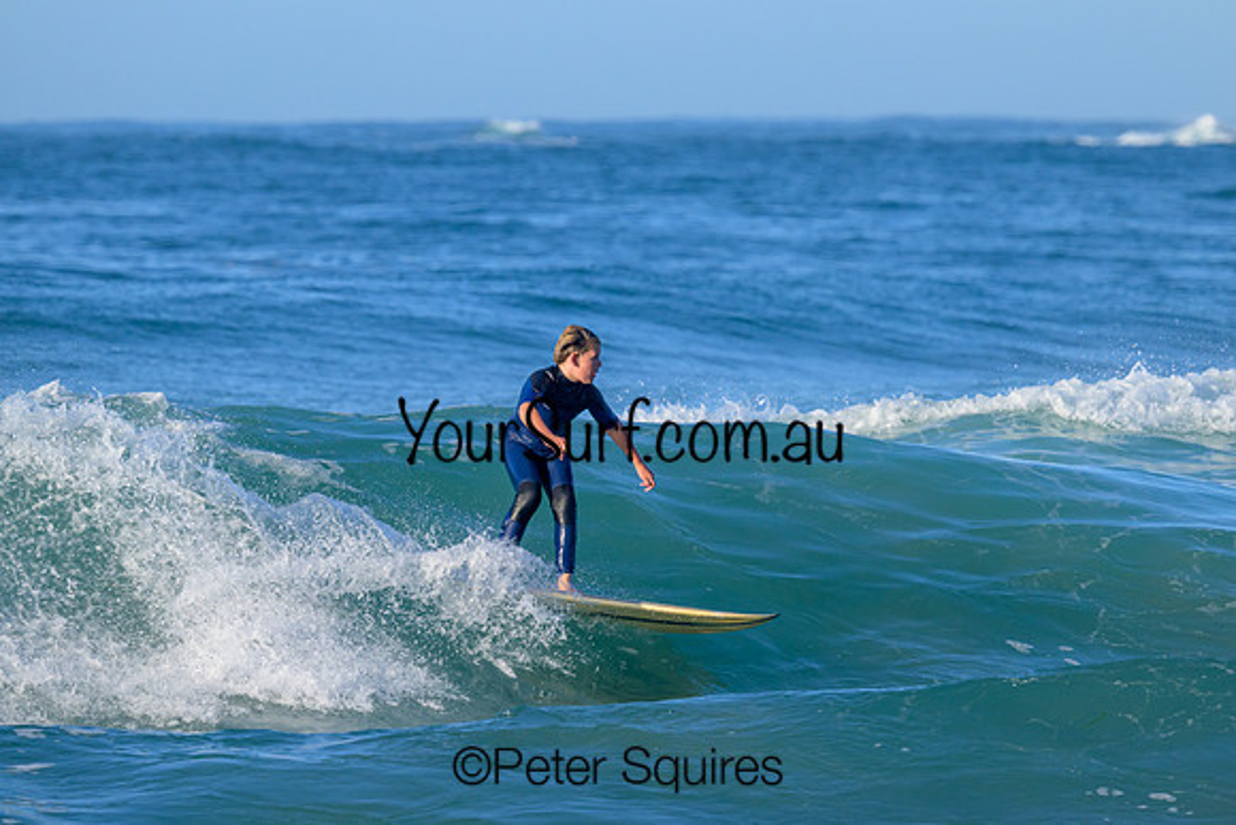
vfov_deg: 2.9
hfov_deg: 4.3
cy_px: 412
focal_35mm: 482
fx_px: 16545
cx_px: 618
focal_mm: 470
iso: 1250
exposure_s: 1/2000
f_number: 10
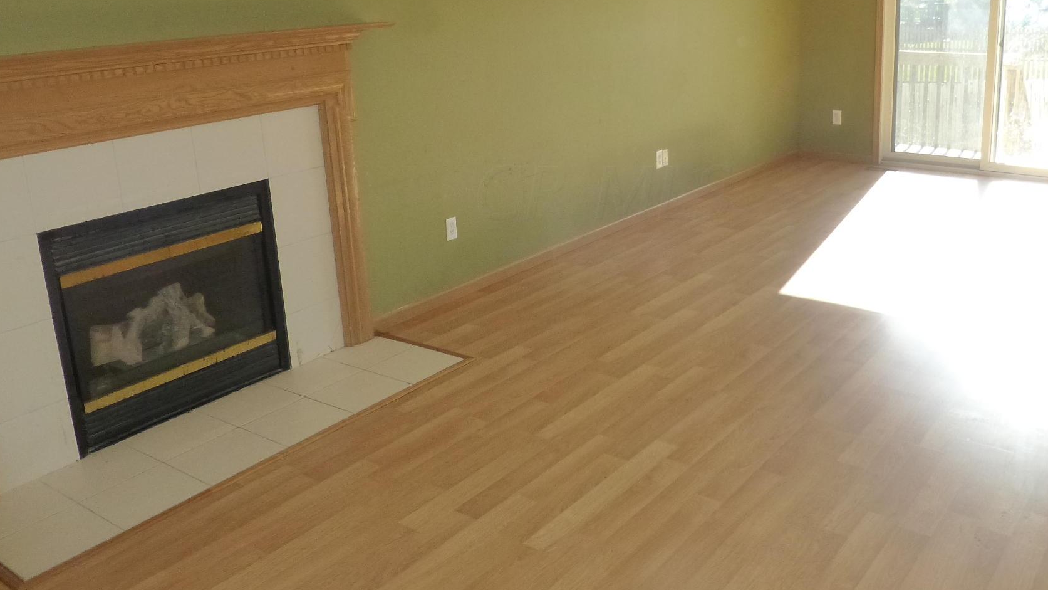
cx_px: 603
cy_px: 192
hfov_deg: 60.7
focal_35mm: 32
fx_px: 889
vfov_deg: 36.3
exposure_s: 1/100
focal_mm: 4.3
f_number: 4
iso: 400
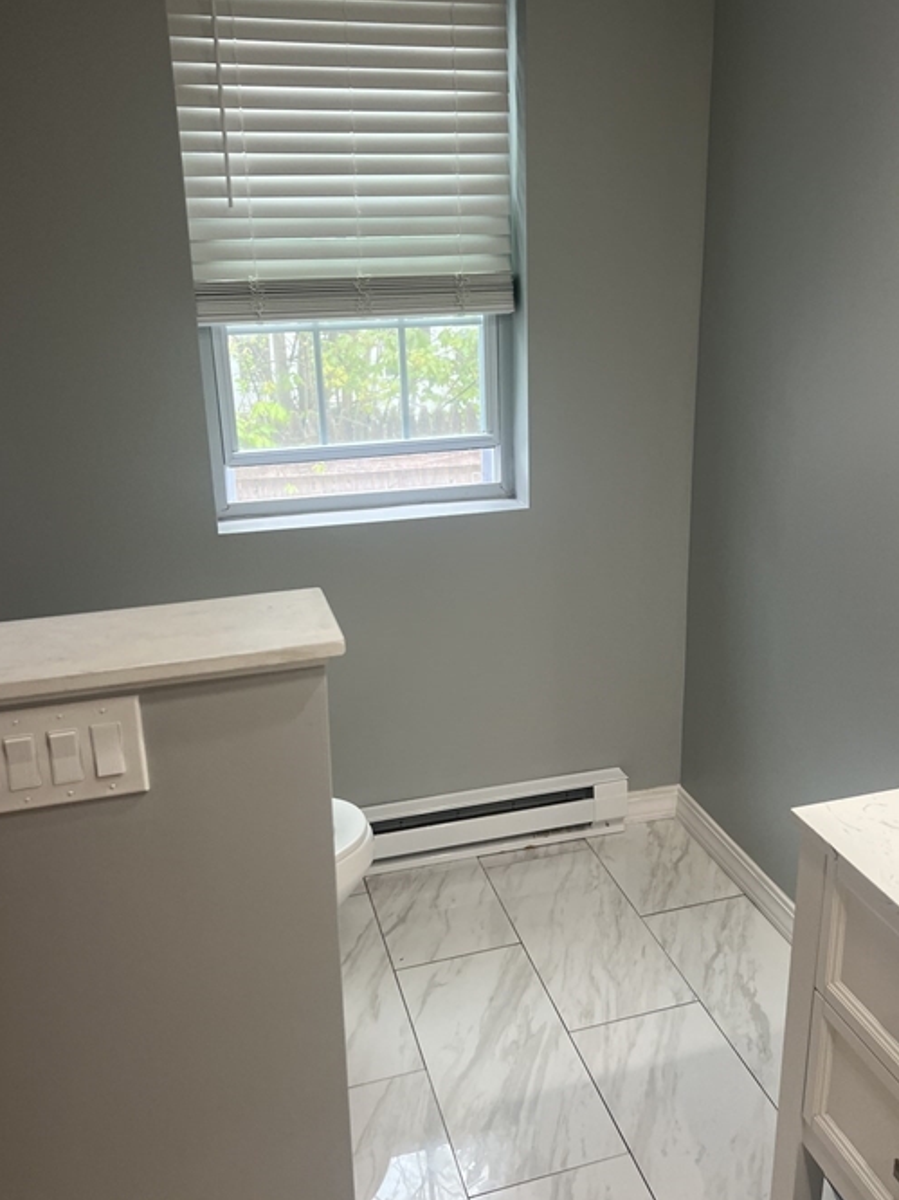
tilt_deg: -14.4
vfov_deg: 59.8
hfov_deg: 46.7
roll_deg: +0.7
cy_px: 530
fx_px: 1039
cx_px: 499
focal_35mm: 30
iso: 125
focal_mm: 5.7
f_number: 1.5
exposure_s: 1/120
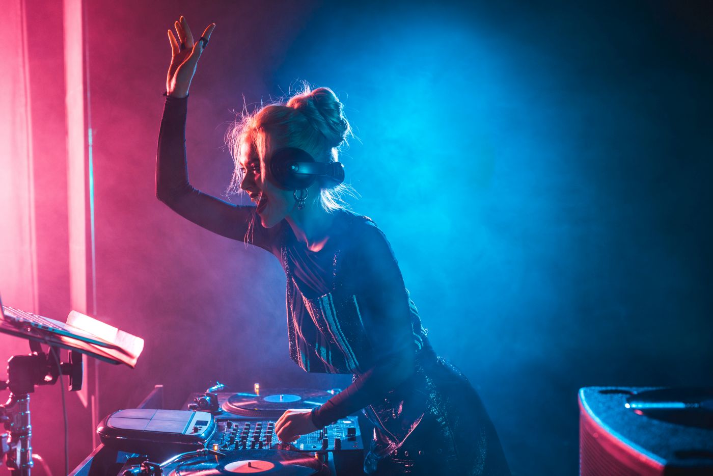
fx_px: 990
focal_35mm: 50
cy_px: 238
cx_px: 356
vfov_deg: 27.0
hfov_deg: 39.6
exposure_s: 1/200
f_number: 3.5
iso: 400
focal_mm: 50
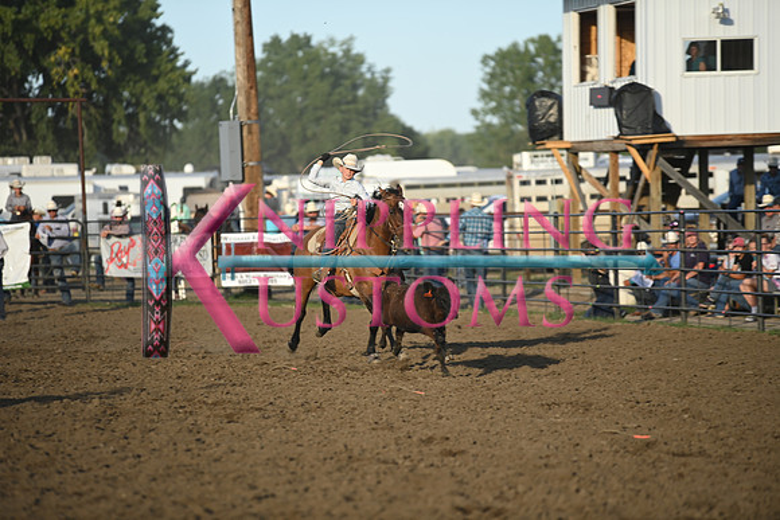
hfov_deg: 11.1
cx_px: 390
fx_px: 4009
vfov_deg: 7.4
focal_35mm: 185
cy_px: 260
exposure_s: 1/500
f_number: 2.8
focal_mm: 185
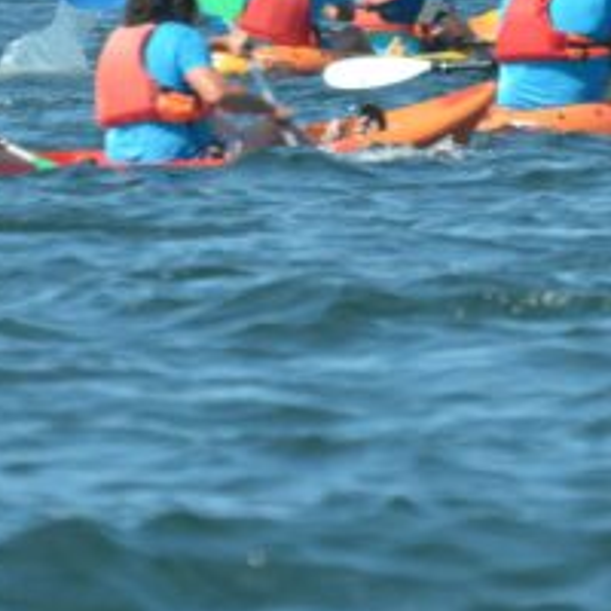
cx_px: 370
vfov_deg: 1.5
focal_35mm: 1173
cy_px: -44
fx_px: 23424
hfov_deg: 1.5
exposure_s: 1/640
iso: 200
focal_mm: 240
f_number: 5.3
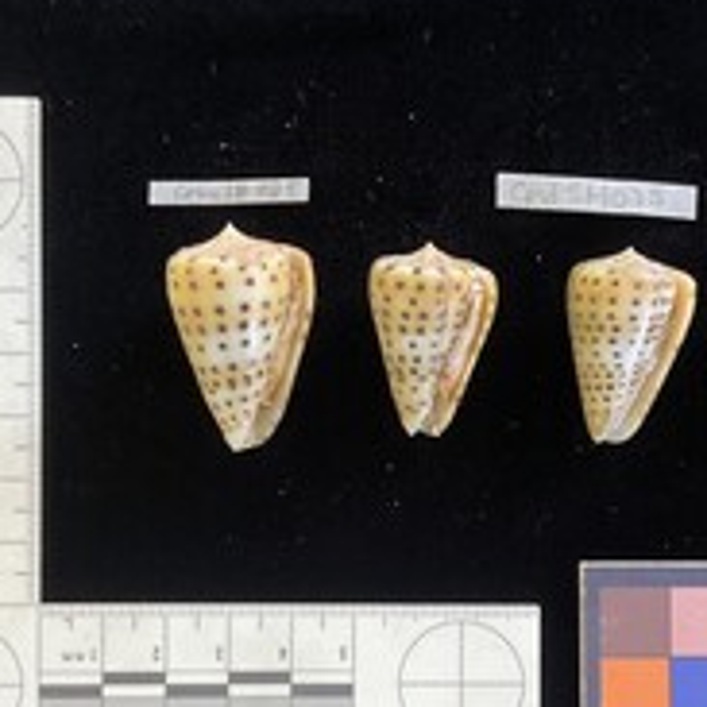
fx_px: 1132
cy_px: 450
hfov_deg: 34.6
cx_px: 398
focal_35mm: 49
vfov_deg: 34.5
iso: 200
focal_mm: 3
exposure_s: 1/60
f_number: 1.8
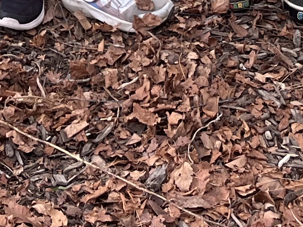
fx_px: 1287
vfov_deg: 9.0
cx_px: 0
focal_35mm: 147
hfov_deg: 13.2
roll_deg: +1.8
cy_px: -345
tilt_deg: -27.9
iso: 125
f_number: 1.6
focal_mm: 5.1
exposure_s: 1/121
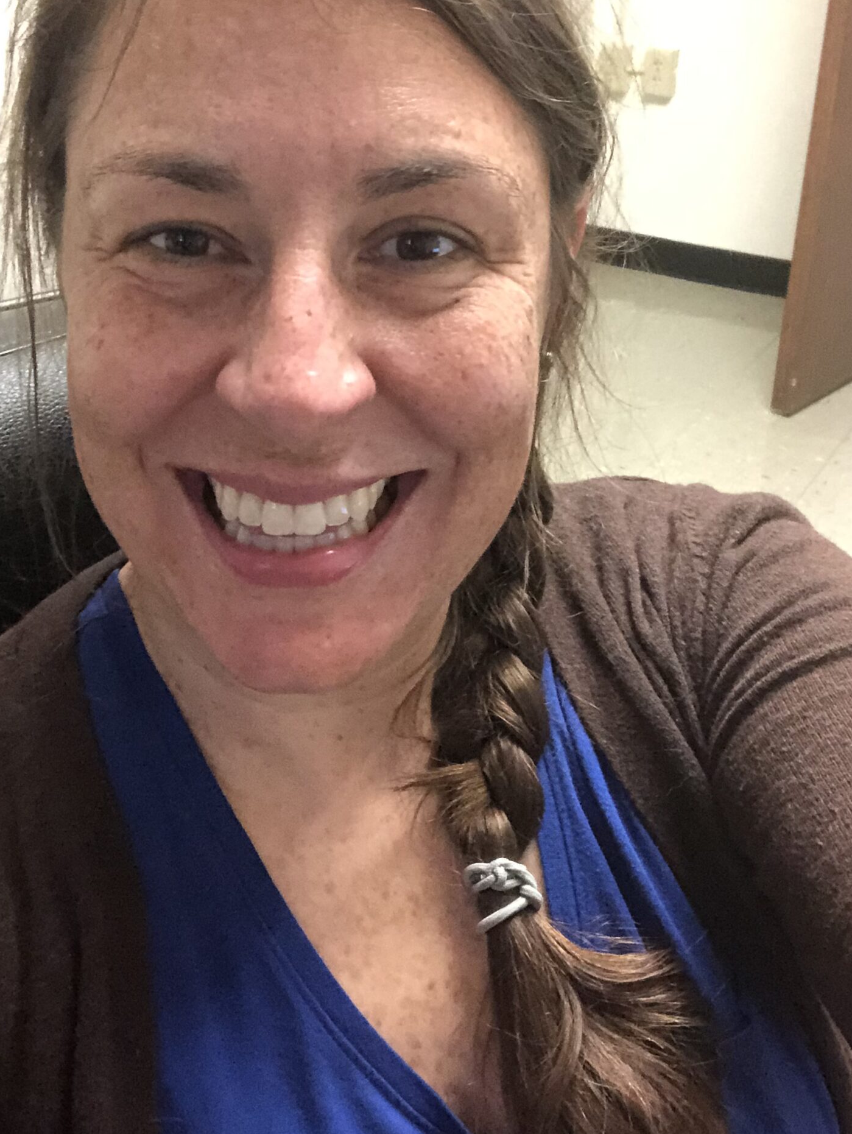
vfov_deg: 42.7
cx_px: 406
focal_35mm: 44
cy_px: 456
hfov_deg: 32.9
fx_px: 1442
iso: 500
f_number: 2.2
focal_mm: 2.87
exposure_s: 1/24
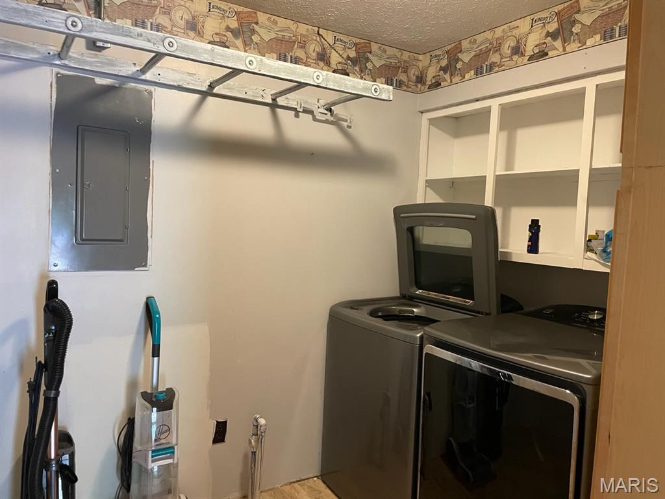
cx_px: 332
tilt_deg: -3.8
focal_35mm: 26
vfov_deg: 53.1
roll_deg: -2.1
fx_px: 499
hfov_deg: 67.3
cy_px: 250
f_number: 1.6
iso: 400
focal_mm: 4.2
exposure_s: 1/40
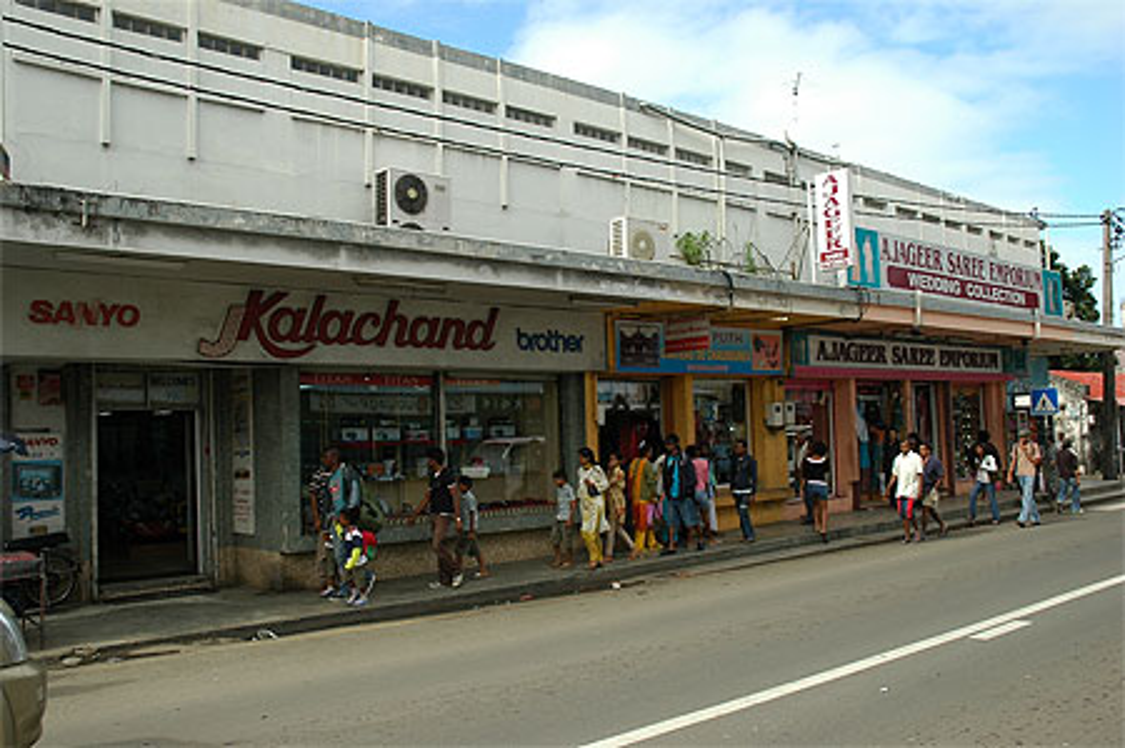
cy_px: 374
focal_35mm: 33
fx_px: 1030
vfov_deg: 39.9
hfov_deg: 57.3
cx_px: 562
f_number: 10
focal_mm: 22
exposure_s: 1/160
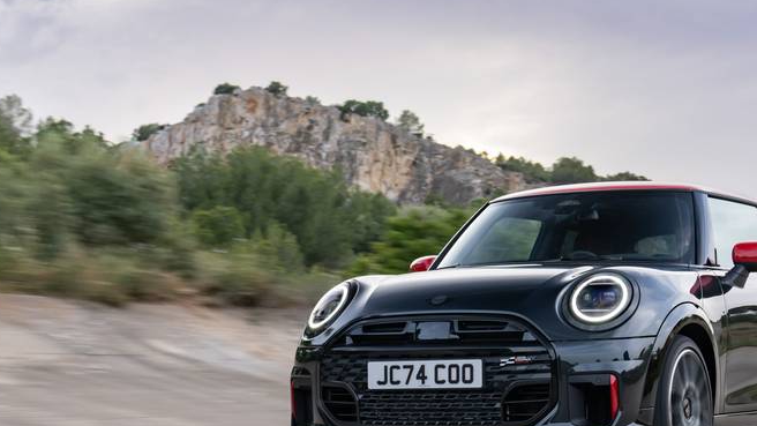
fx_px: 1847
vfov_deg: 13.1
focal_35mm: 92
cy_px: 308
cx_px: 454
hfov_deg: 23.1
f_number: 5.6
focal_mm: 48
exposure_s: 1/25
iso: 100
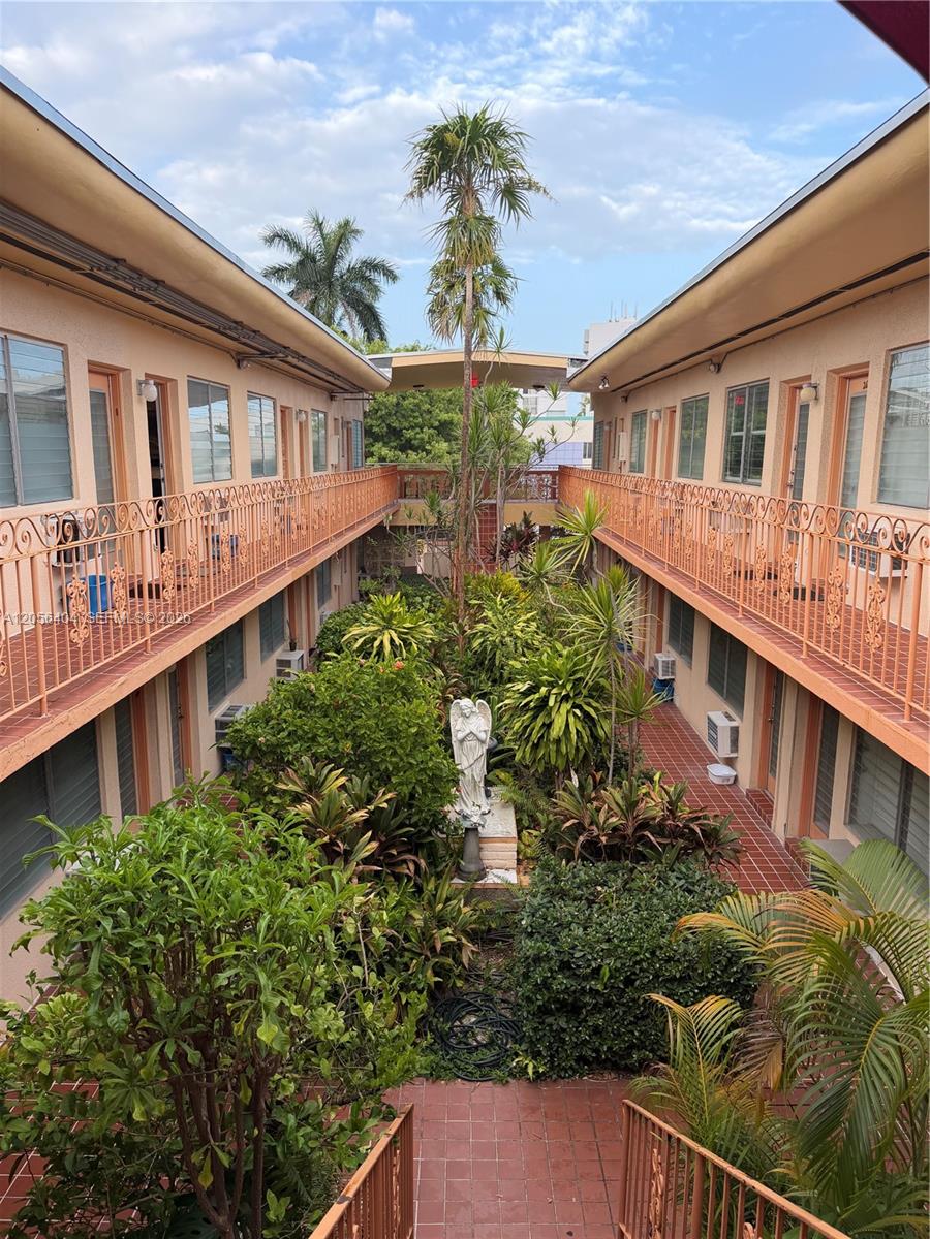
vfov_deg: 71.6
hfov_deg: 56.8
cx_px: 465
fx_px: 860
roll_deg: -1.4
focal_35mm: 24
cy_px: 620
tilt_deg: -11.0
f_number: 1.78
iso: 100
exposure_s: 1/377
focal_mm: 6.76
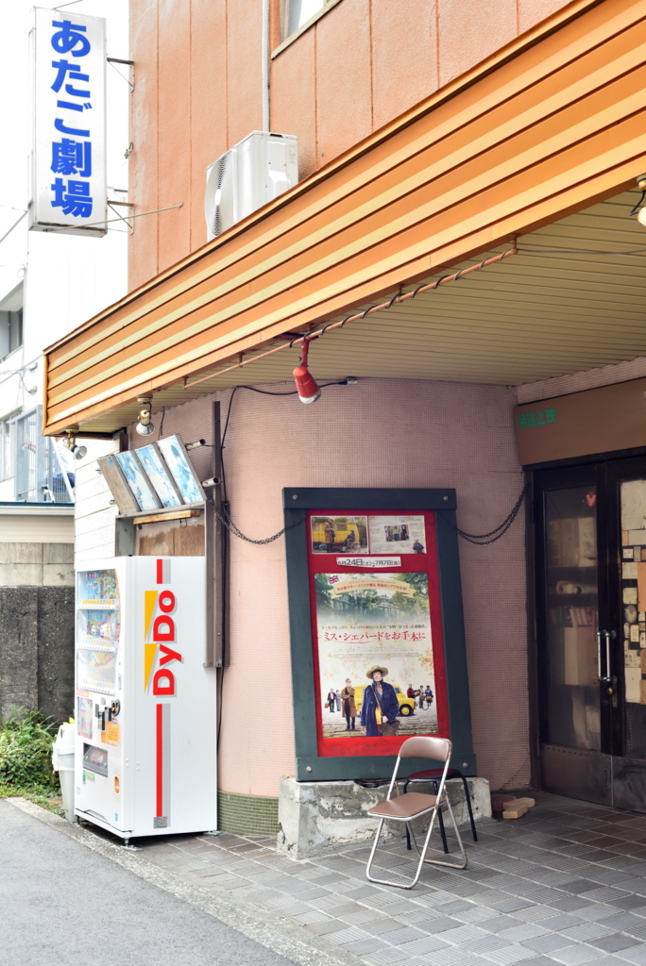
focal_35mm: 50
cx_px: 323
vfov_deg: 39.6
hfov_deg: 27.0
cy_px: 483
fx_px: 1344
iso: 400
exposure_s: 1/160
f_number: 5.6
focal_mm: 50
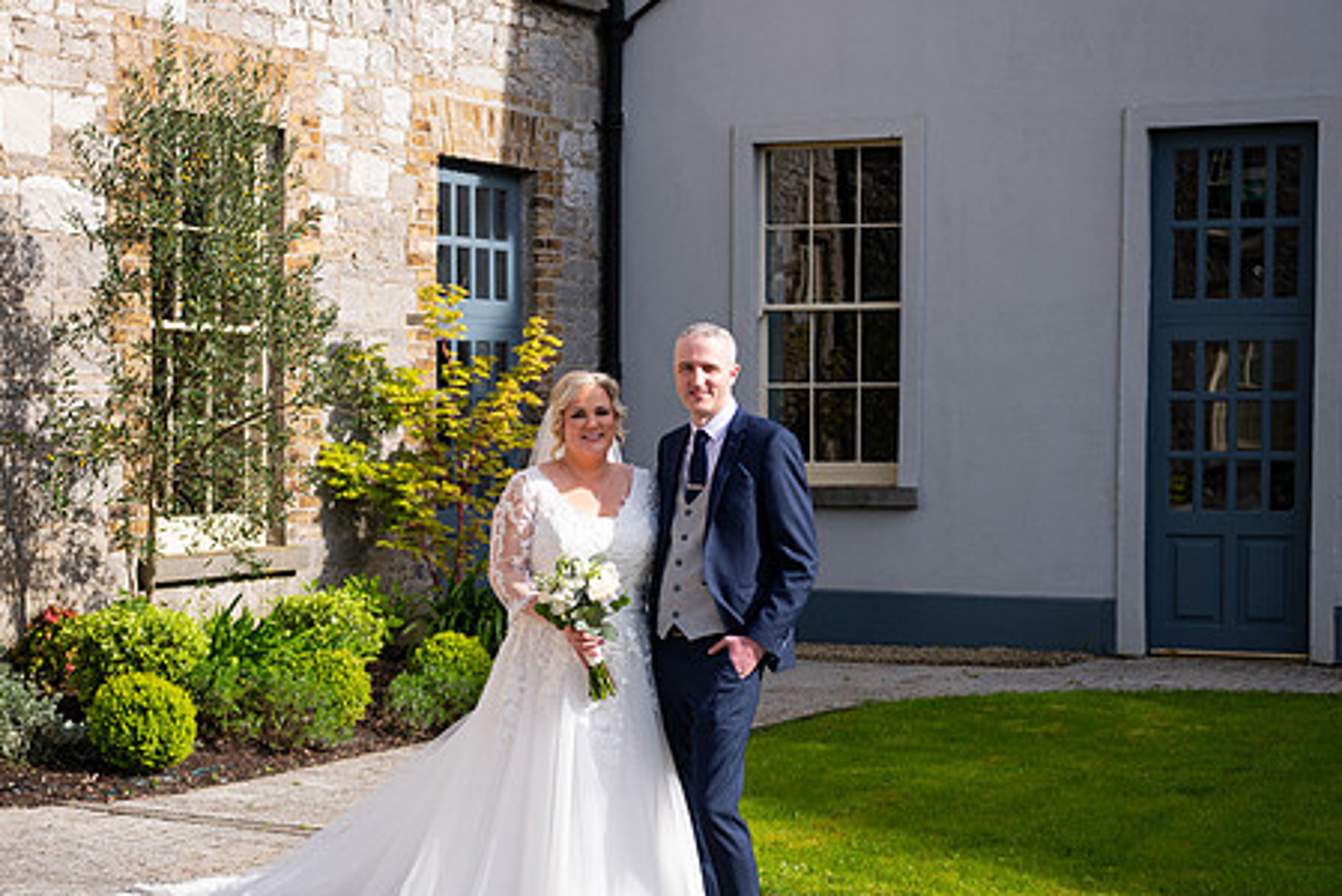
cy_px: 527
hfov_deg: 28.4
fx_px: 2648
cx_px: 598
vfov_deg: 19.2
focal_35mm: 71
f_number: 3.5
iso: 80
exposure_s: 1/500
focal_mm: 55
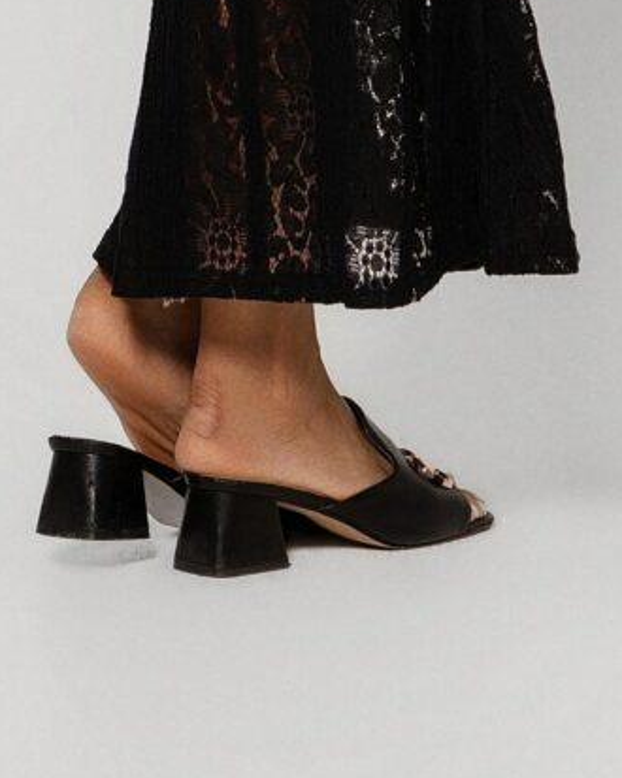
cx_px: 251
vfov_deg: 5.2
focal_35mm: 364
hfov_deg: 4.2
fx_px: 8382
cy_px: -895
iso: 100
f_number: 9
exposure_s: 1/160
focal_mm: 89
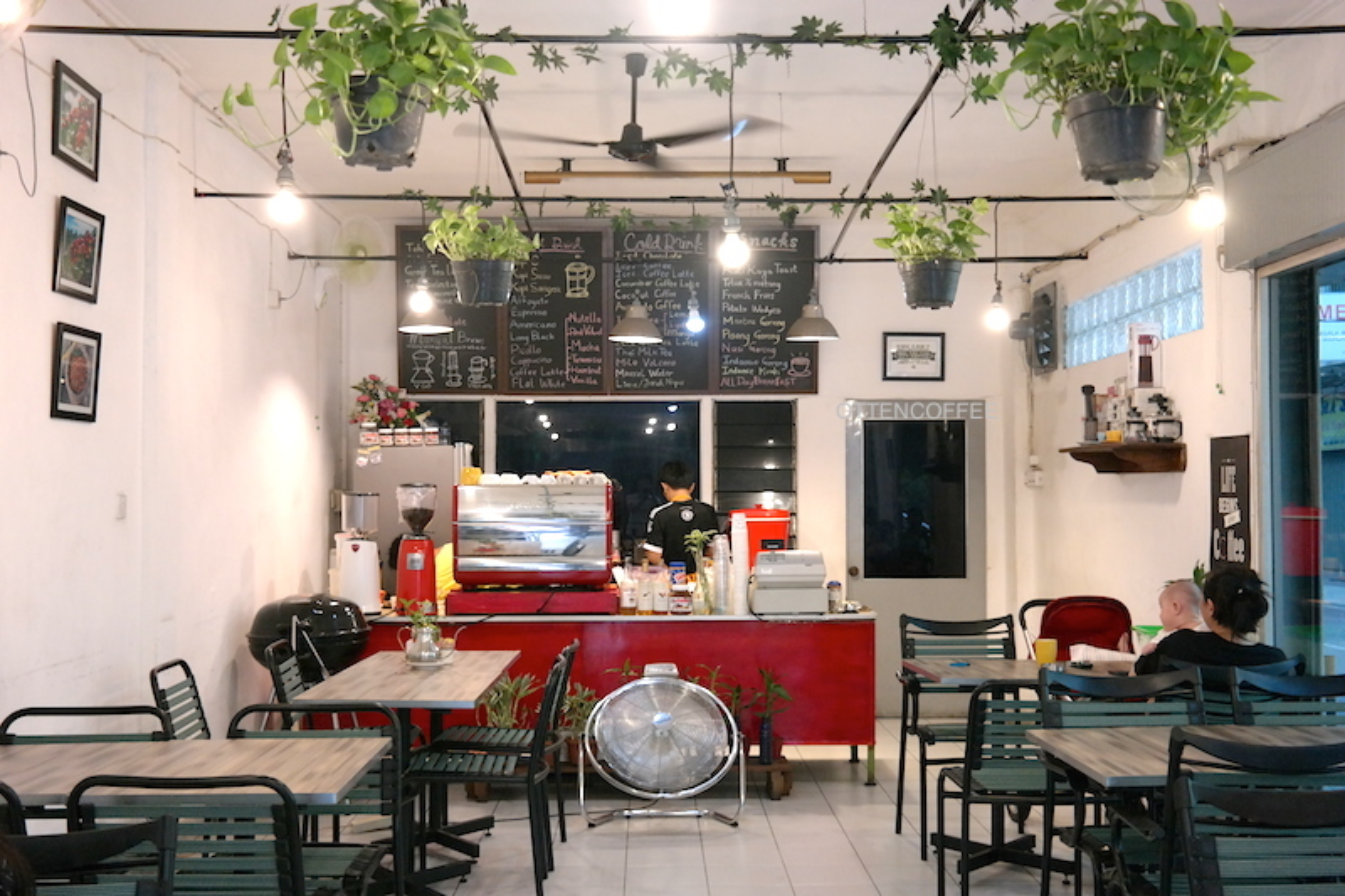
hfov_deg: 47.4
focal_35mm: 41
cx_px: 672
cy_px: 448
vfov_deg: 32.6
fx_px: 1531
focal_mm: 27
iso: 1600
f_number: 4
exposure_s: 1/50
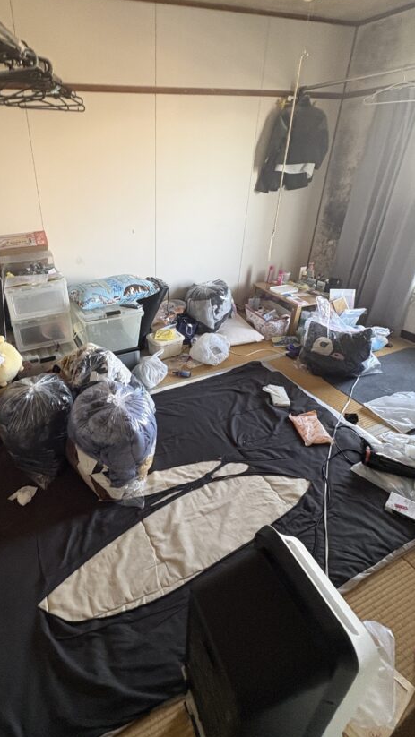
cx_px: 132
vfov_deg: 92.4
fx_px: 352
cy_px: 337
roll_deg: +2.0
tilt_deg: -25.5
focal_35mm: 18
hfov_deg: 59.3
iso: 320
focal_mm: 2.22
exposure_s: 1/60
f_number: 2.2
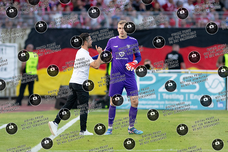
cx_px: 117
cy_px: 69
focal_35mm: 672
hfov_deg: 3.1
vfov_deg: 2.0
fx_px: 4254
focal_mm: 300
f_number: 3.2
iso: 1000
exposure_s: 1/1600
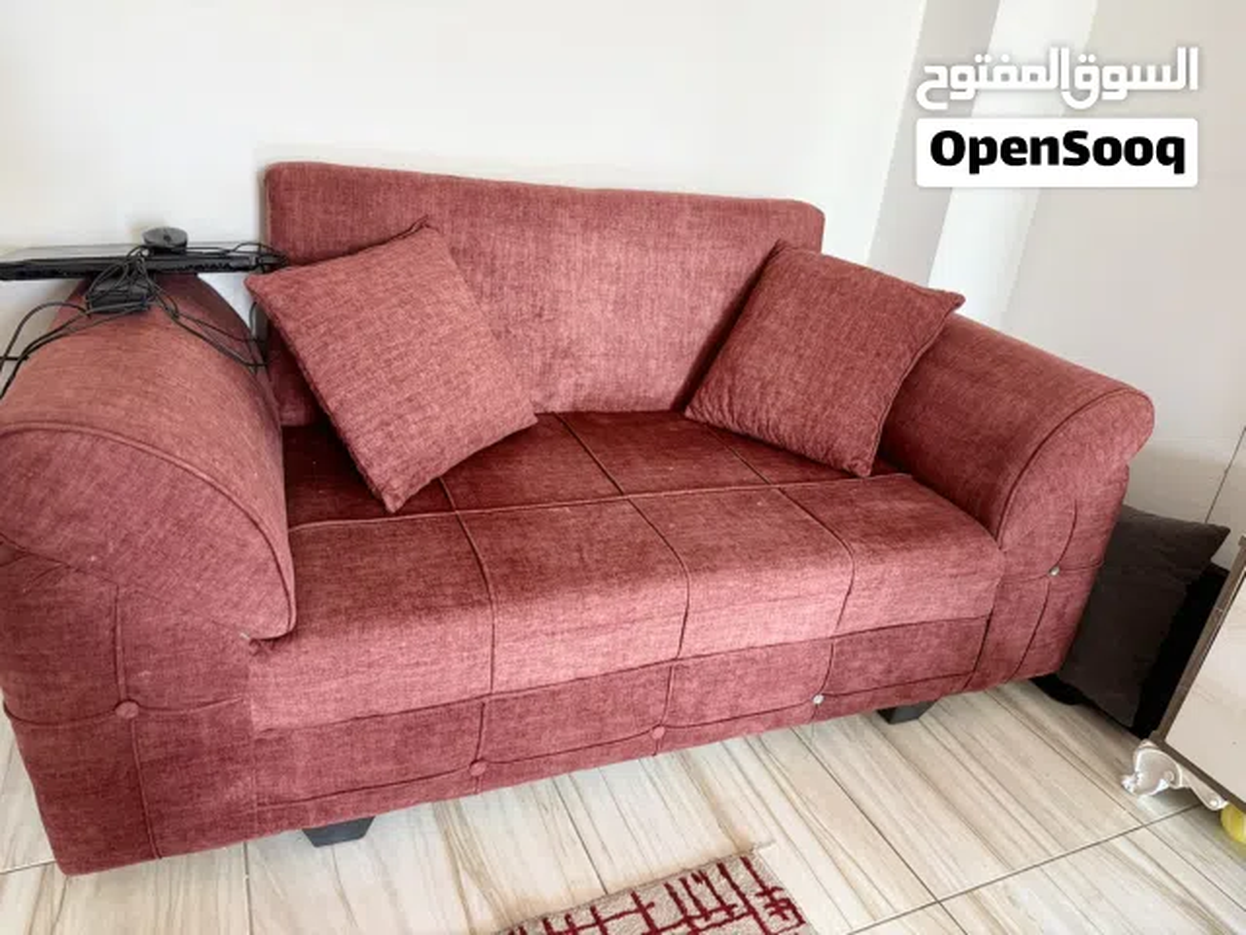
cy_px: 468
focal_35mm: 24
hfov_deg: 71.6
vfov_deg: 56.8
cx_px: 623
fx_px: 864
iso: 400
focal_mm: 6.76
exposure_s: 1/60
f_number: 1.78
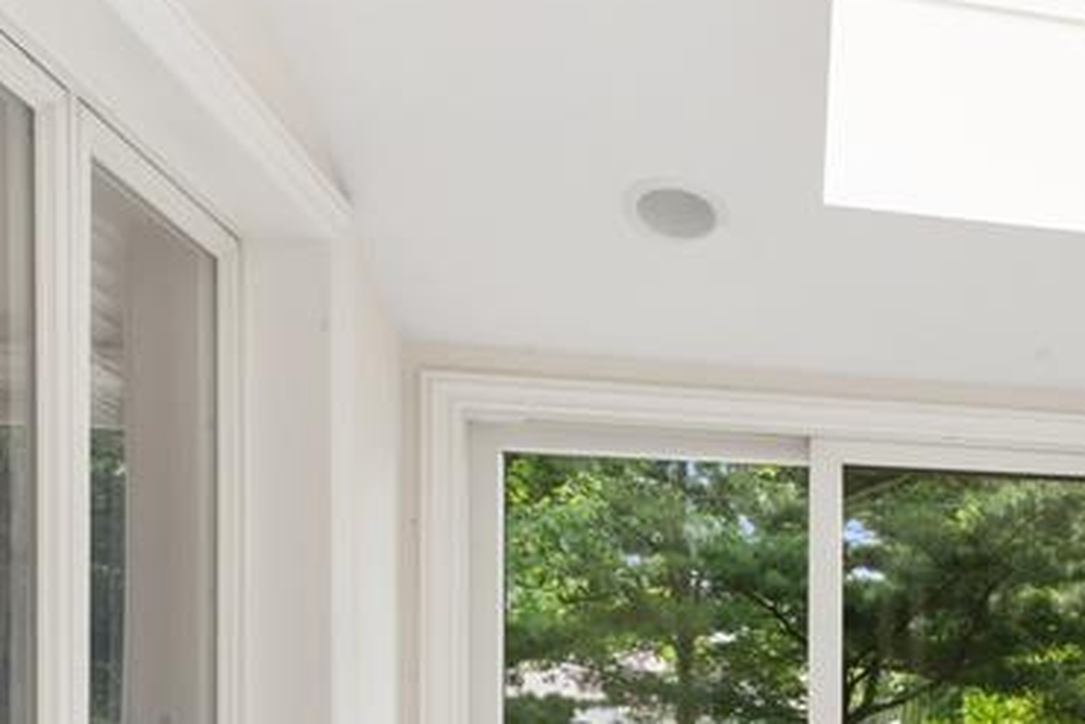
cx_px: 1246
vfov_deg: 26.7
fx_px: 1417
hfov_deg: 34.8
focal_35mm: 47
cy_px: 769
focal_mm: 17
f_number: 9
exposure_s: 1/6
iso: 320
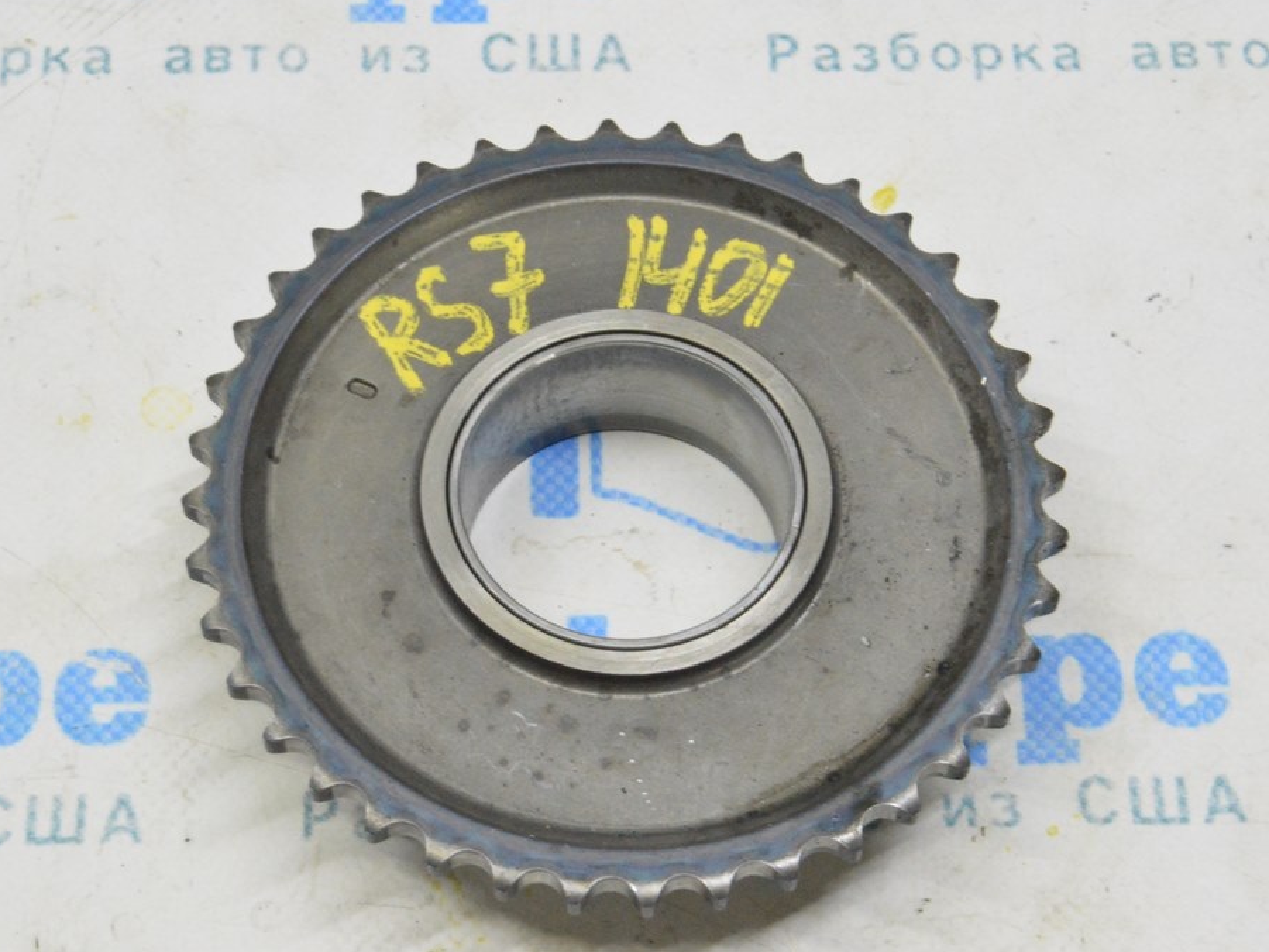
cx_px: 616
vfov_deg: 18.0
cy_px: 476
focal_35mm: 82
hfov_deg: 23.8
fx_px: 3006
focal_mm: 50
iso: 6400
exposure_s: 1/20
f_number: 20
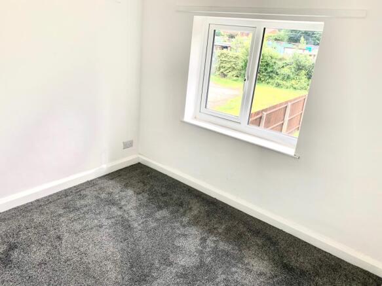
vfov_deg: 53.0
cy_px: 143
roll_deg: -5.4
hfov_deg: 67.3
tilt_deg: -19.5
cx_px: 191
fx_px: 287
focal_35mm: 26
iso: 40
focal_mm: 4.25
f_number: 1.8
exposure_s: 1/121
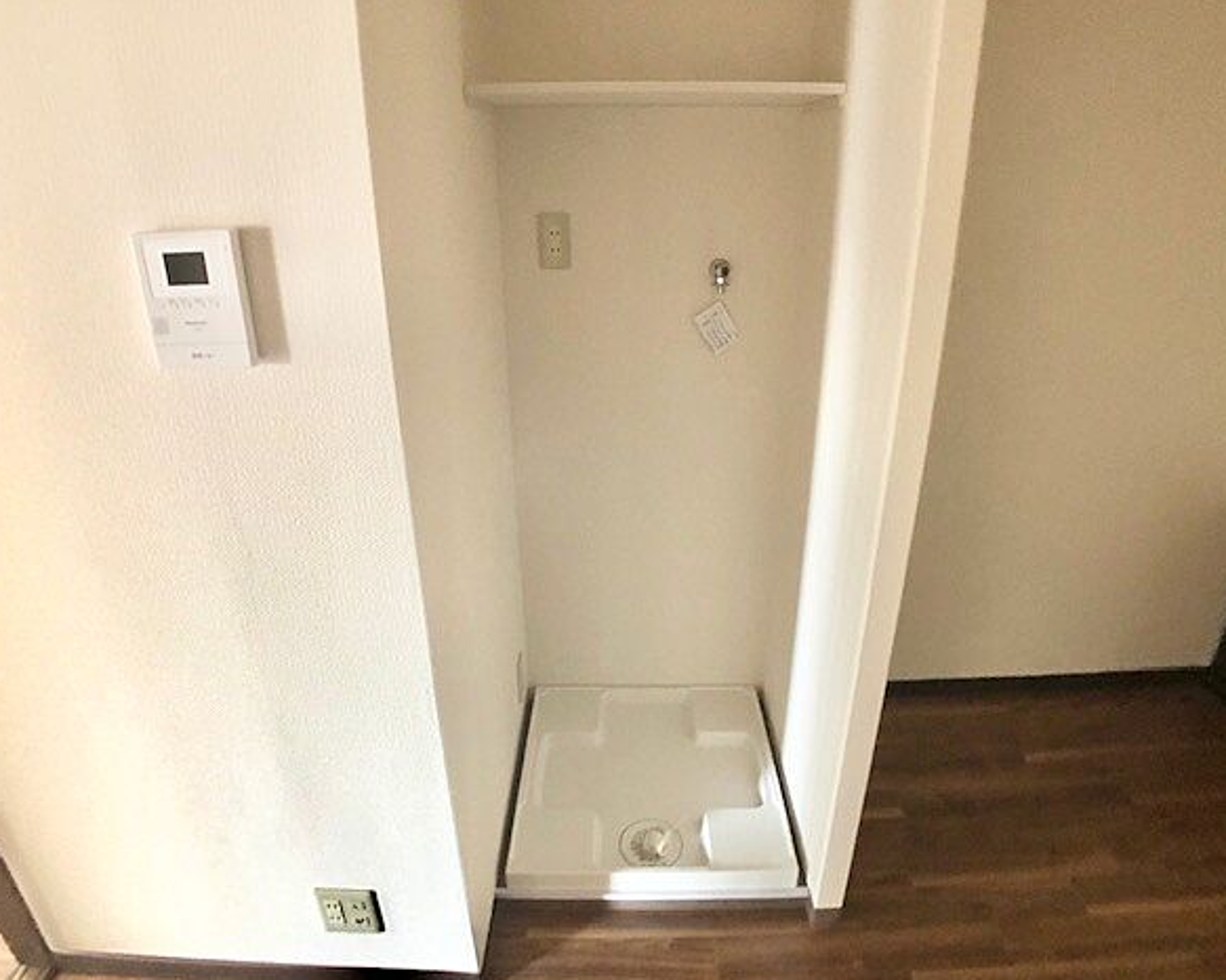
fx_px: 1088
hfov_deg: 58.8
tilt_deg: -21.9
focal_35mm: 30
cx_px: 646
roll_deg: +1.3
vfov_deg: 48.5
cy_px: 498
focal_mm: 3.99
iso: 100
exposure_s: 1/4
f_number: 1.8
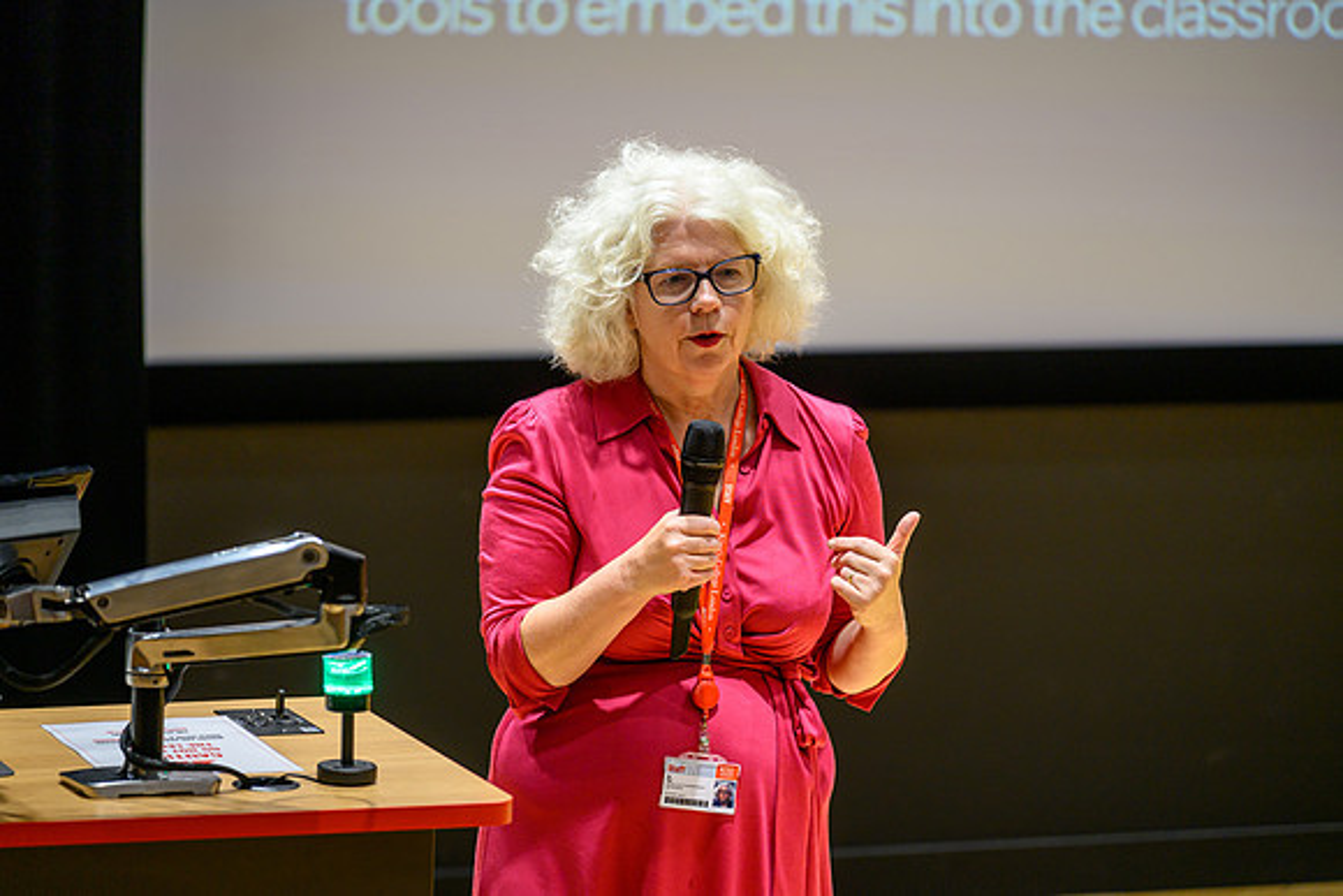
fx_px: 5845
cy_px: 448
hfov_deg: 13.1
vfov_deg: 8.8
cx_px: 672
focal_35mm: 157
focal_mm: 150
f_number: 2.8
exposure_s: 1/250
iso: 450
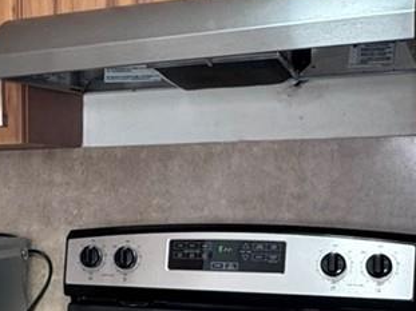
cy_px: 292
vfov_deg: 20.0
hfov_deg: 25.8
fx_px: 865
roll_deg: +0.9
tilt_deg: -7.4
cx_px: 9
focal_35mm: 72
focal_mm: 2.22
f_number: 2.2
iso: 200
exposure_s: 1/60
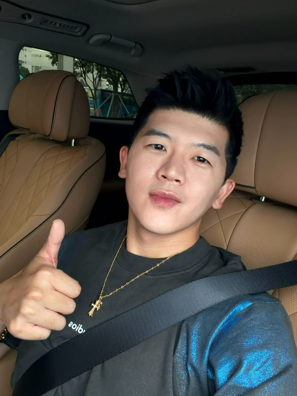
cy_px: 198
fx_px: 297
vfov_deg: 67.3
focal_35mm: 26
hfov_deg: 53.1
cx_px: 148
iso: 125
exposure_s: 1/60
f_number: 1.5
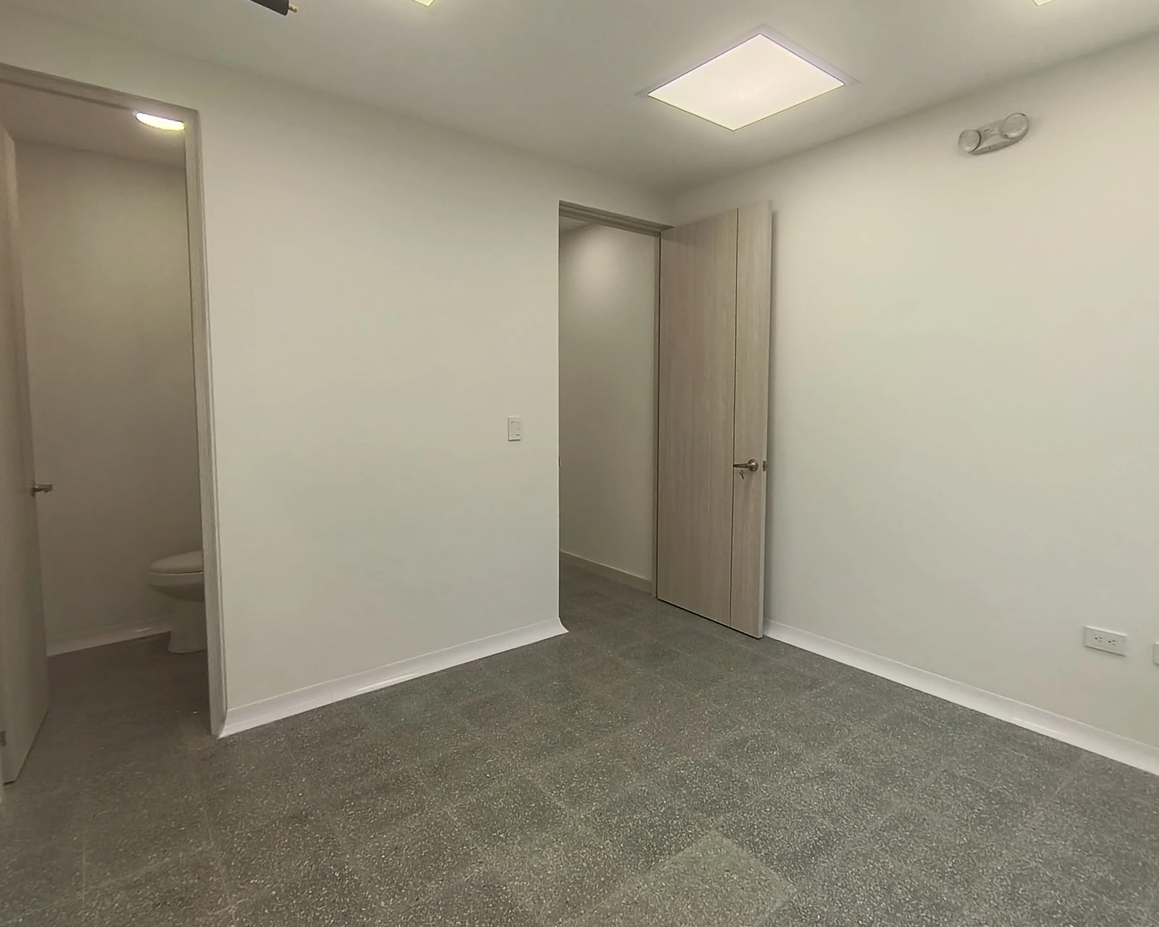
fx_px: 652
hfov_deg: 83.3
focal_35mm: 19
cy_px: 438
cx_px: 590
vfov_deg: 70.8
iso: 132
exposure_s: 1/100
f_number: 2.2
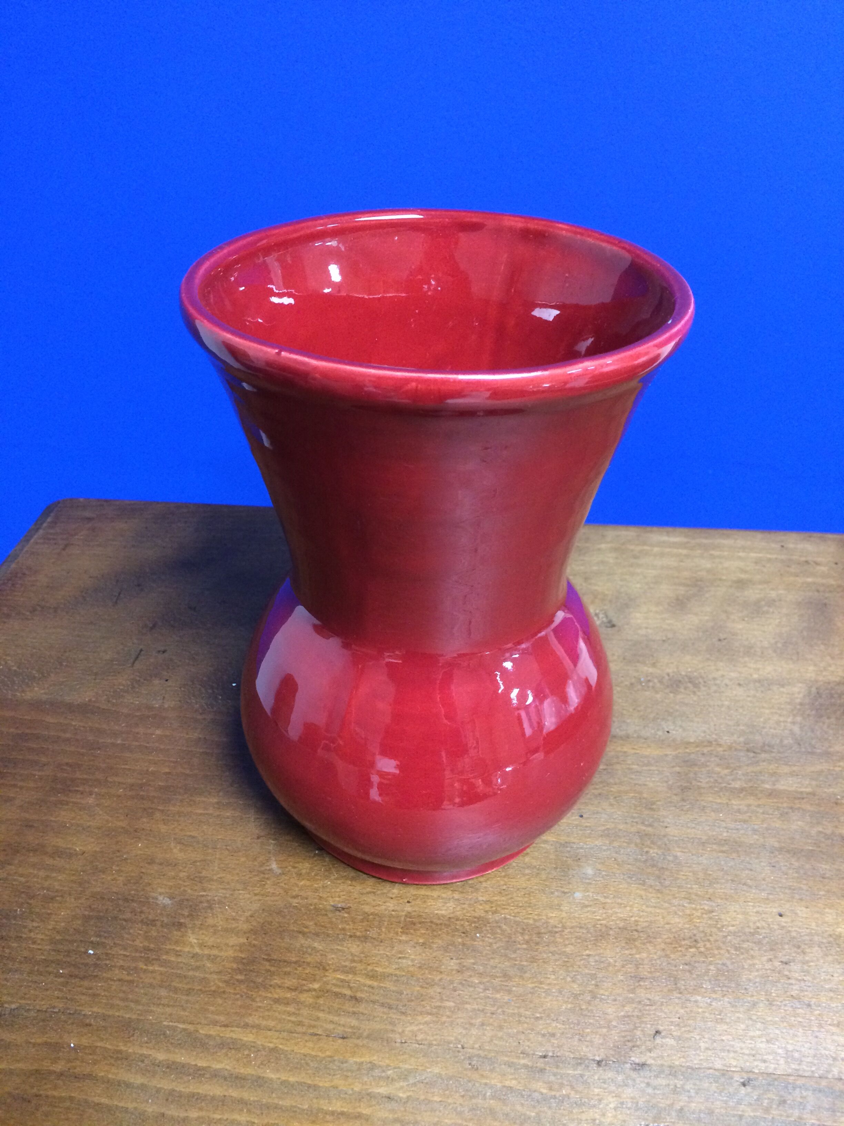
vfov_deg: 61.7
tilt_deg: -38.1
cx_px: 422
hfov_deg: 48.2
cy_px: 563
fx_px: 943
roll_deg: +2.1
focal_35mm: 29
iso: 250
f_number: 2.2
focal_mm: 4.15
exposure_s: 1/25
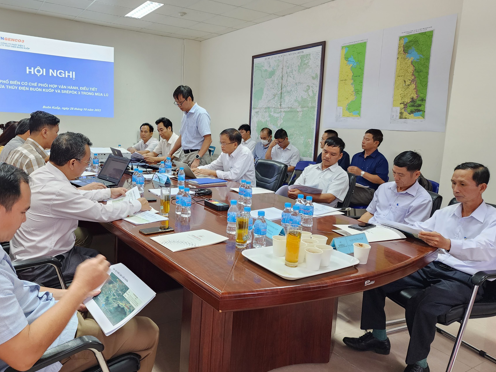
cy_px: 174
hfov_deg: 65.1
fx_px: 387
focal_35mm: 27
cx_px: 215
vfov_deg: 51.3
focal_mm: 6.4
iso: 500
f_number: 1.8
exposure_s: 1/100
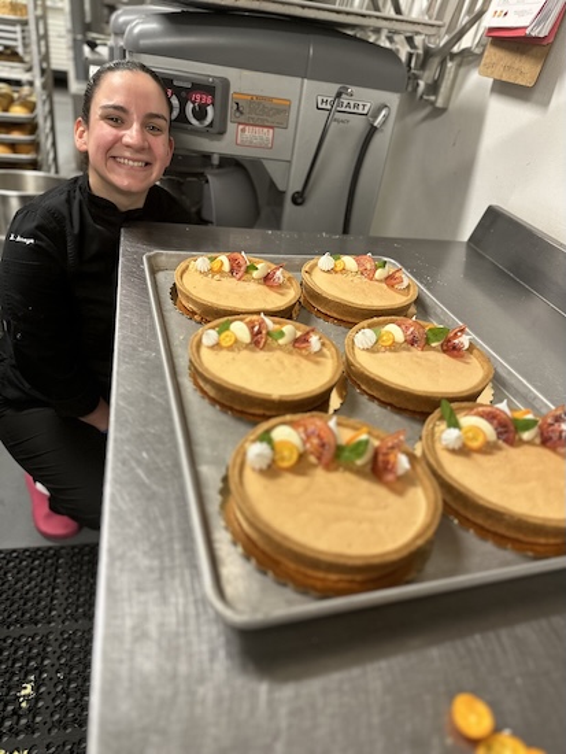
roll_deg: -9.1
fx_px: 523
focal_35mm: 24
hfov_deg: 56.9
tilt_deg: -34.0
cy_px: 377
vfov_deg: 71.6
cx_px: 283
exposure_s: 1/60
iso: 250
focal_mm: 6.86
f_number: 1.78
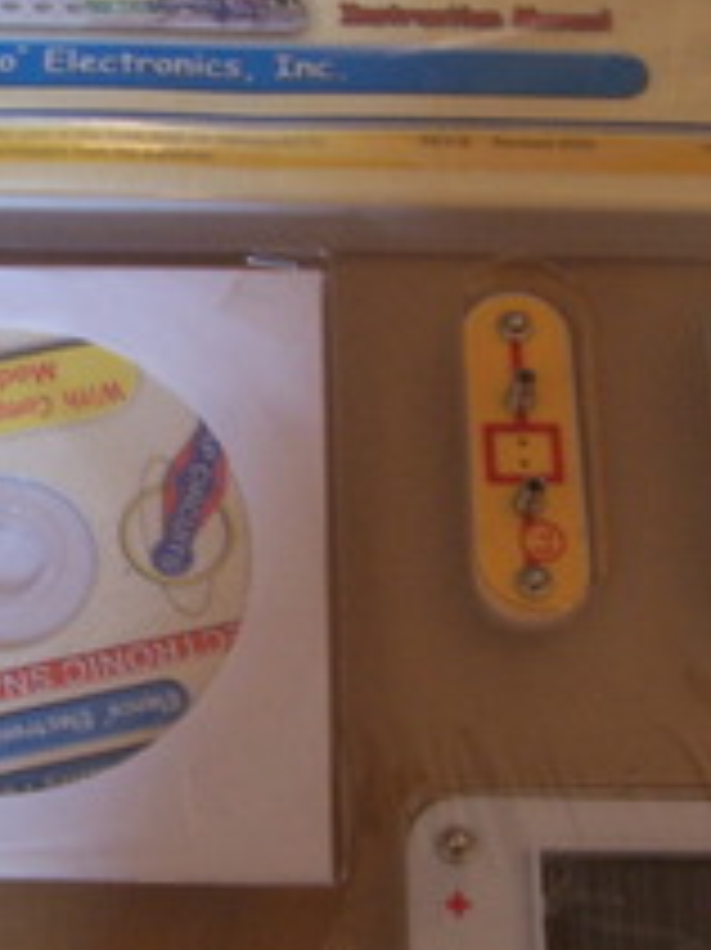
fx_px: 2467
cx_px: 119
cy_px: 450
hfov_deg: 16.3
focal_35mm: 90
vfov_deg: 21.8
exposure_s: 1/13
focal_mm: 6.3
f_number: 2.8
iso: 140
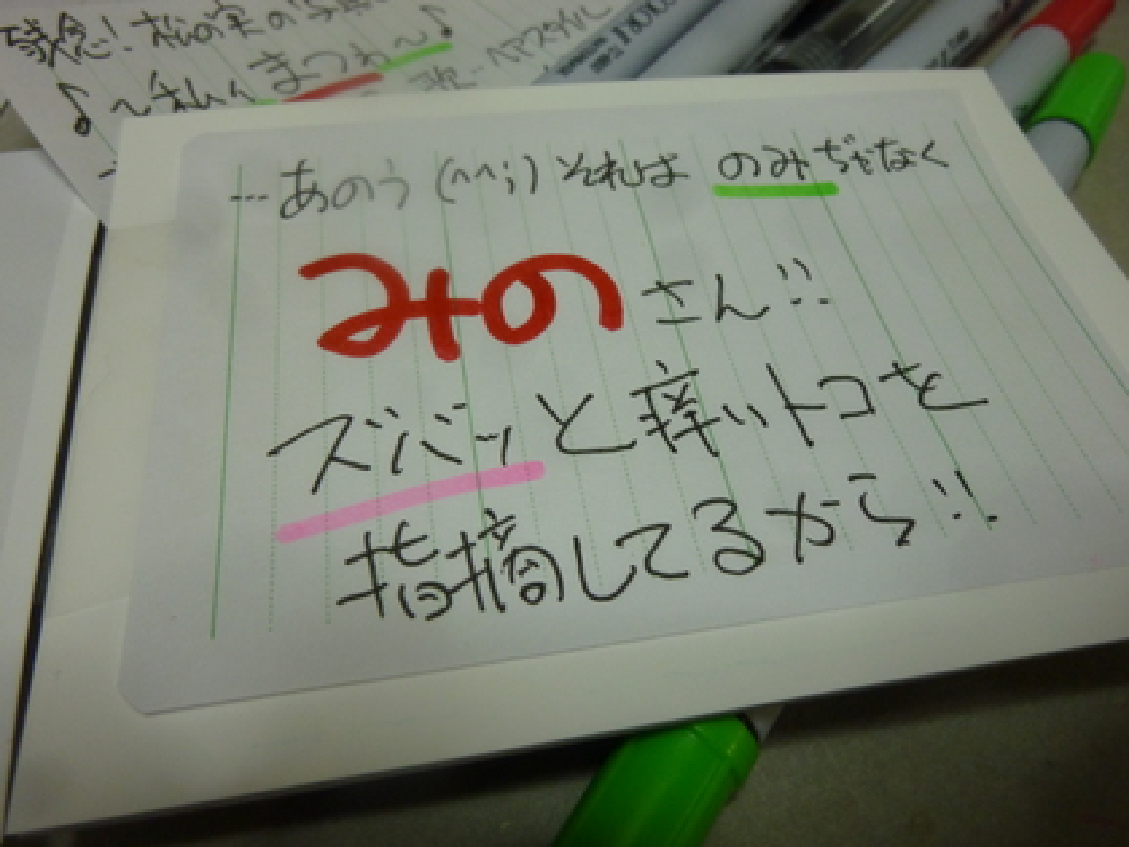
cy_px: 424
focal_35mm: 25
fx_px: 815
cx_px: 564
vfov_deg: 54.9
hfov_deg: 69.4
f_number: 3.3
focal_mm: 4.5
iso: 250
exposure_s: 1/30
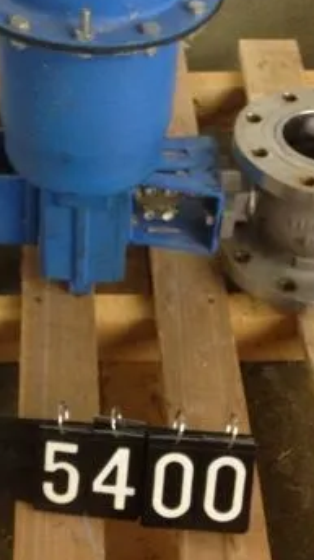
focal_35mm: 71
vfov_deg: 29.6
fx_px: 1053
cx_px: 104
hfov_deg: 16.9
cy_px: 197
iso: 250
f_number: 2.4
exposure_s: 1/20
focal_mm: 4.28
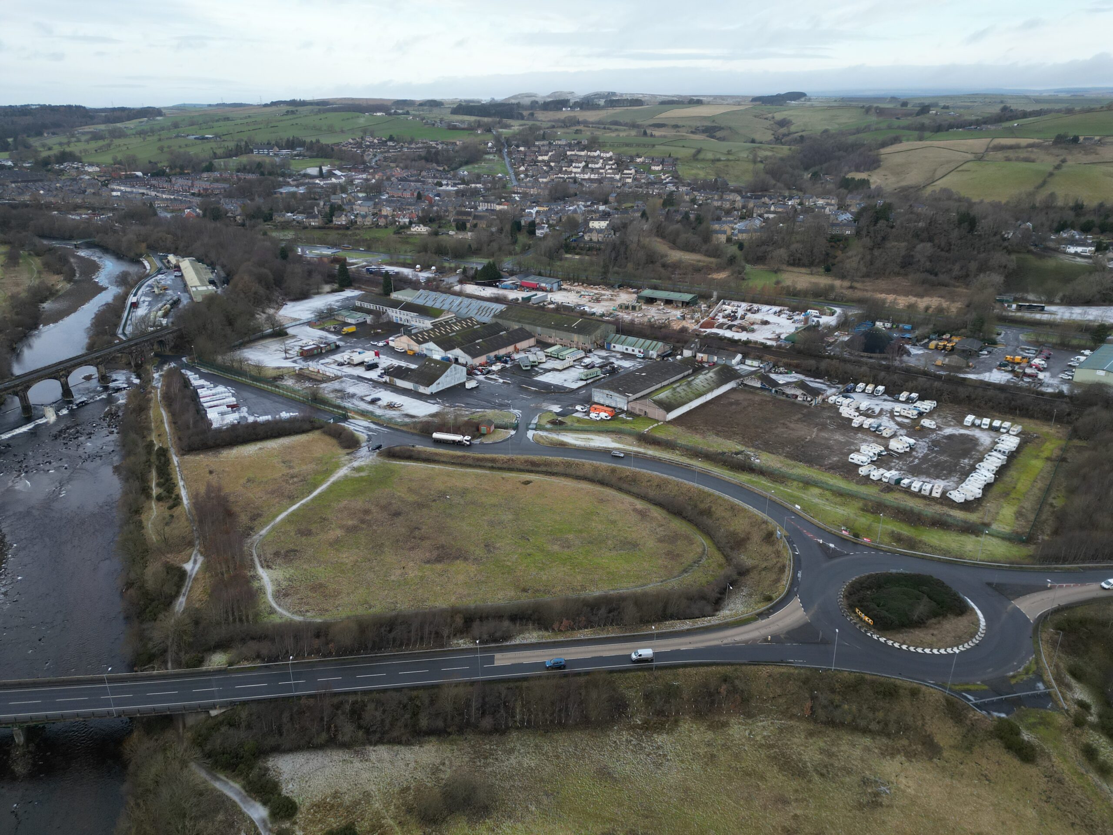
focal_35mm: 24
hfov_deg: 71.6
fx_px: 772
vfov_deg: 56.8
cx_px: 556
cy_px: 418
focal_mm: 6.72
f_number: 1.7
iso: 150
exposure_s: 1/640
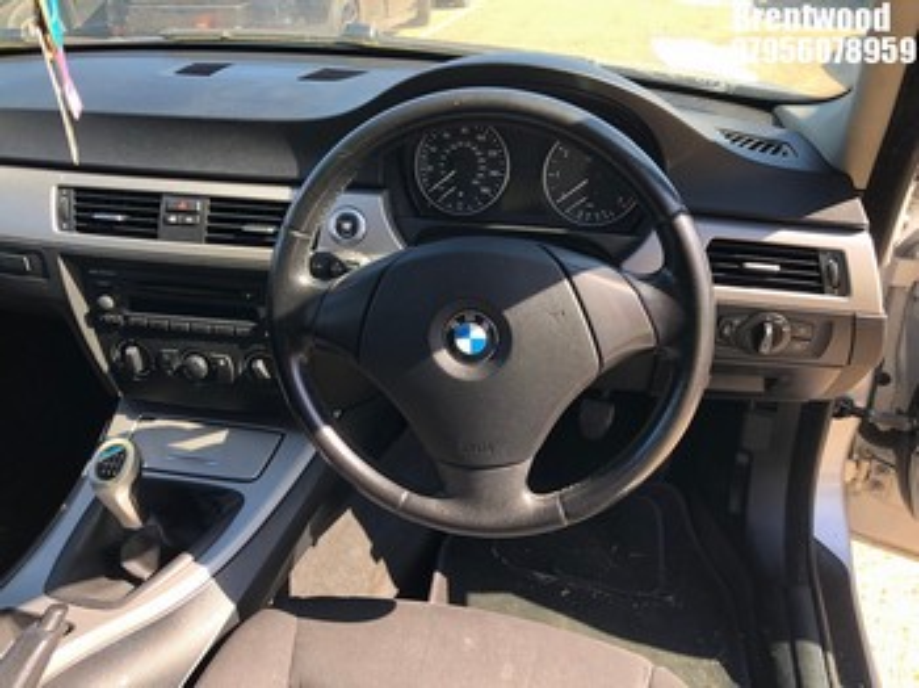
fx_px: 743
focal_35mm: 28
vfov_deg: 49.7
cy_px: 344
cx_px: 460
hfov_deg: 63.5
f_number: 1.8
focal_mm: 4
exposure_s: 1/120
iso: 32
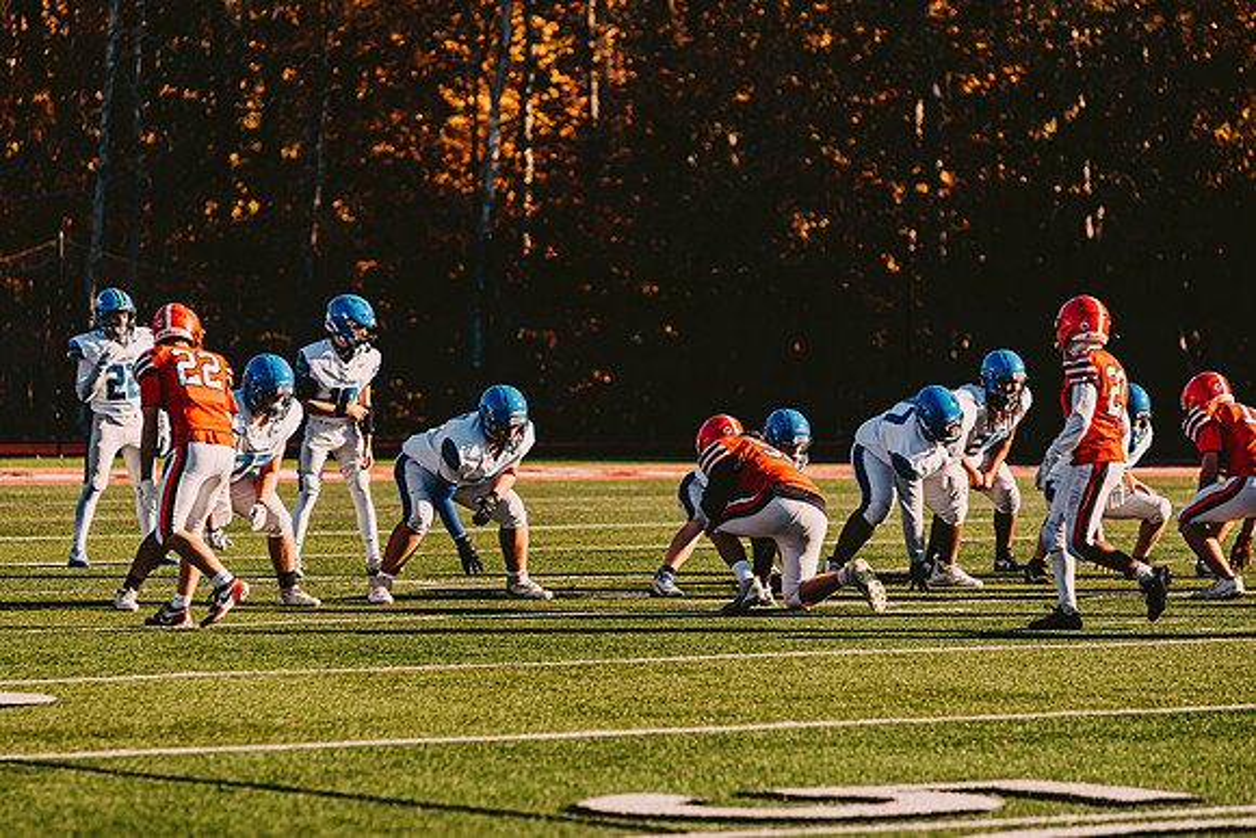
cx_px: 535
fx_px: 7008
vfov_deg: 6.8
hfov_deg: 10.2
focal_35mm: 201
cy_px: 481
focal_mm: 175
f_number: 3.5
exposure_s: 1/2000
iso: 125
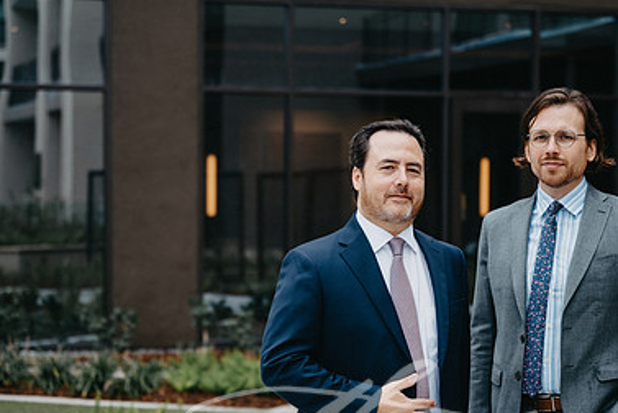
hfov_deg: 19.8
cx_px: 341
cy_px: 266
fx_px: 1769
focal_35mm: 103
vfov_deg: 13.3
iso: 100
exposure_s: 1/400
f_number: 2.8
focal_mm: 67
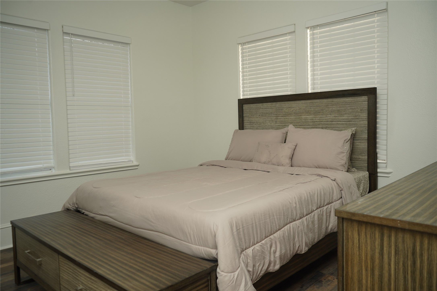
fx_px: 340
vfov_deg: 46.4
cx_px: 218
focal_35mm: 28
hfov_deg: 65.5
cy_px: 146
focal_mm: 28
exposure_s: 1/125
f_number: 4.5
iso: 200
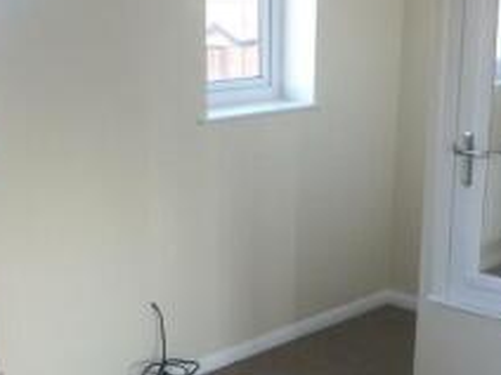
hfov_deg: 29.4
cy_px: 289
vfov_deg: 22.0
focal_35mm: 66
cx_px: 242
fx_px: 955
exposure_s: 1/60
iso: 250
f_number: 3.3
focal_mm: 4.3
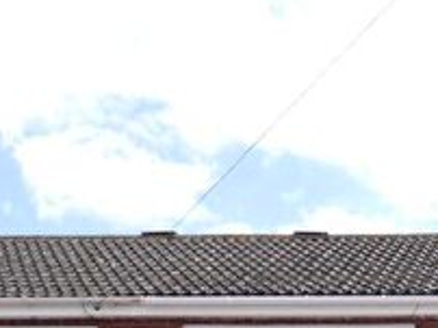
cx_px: 528
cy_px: 555
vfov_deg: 13.8
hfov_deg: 19.1
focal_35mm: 97
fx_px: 1226
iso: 160
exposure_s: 1/320
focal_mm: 14
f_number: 6.3
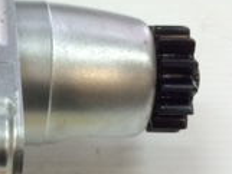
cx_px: -75
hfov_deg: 16.2
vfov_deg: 12.9
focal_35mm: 115
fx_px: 771
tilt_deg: -49.6
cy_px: 108
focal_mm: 4.15
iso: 40
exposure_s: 1/33
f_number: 2.2
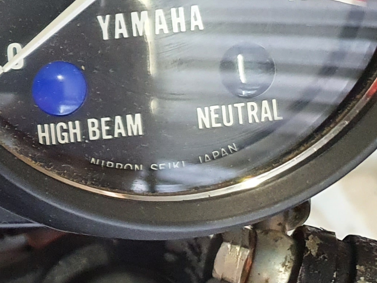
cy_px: 36
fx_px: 1111
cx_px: -330
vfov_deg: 14.4
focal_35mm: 102
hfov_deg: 15.9
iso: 320
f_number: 1.5
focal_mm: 4.32
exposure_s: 1/50
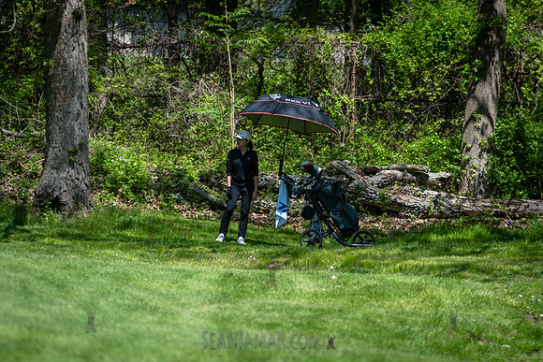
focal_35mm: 256
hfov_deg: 8.1
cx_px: 325
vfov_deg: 5.4
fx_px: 3857
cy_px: 180
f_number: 3.5
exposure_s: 1/800
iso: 100
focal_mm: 200
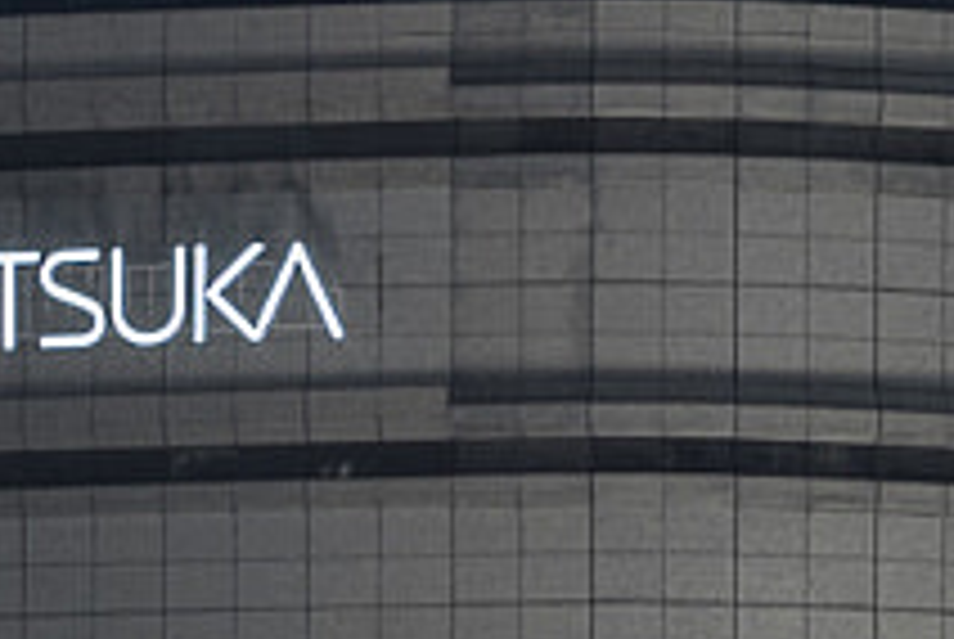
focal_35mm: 791
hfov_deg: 2.6
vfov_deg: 1.7
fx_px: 20990
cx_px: 3190
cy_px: 2164
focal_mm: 105
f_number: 14
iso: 50
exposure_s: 13
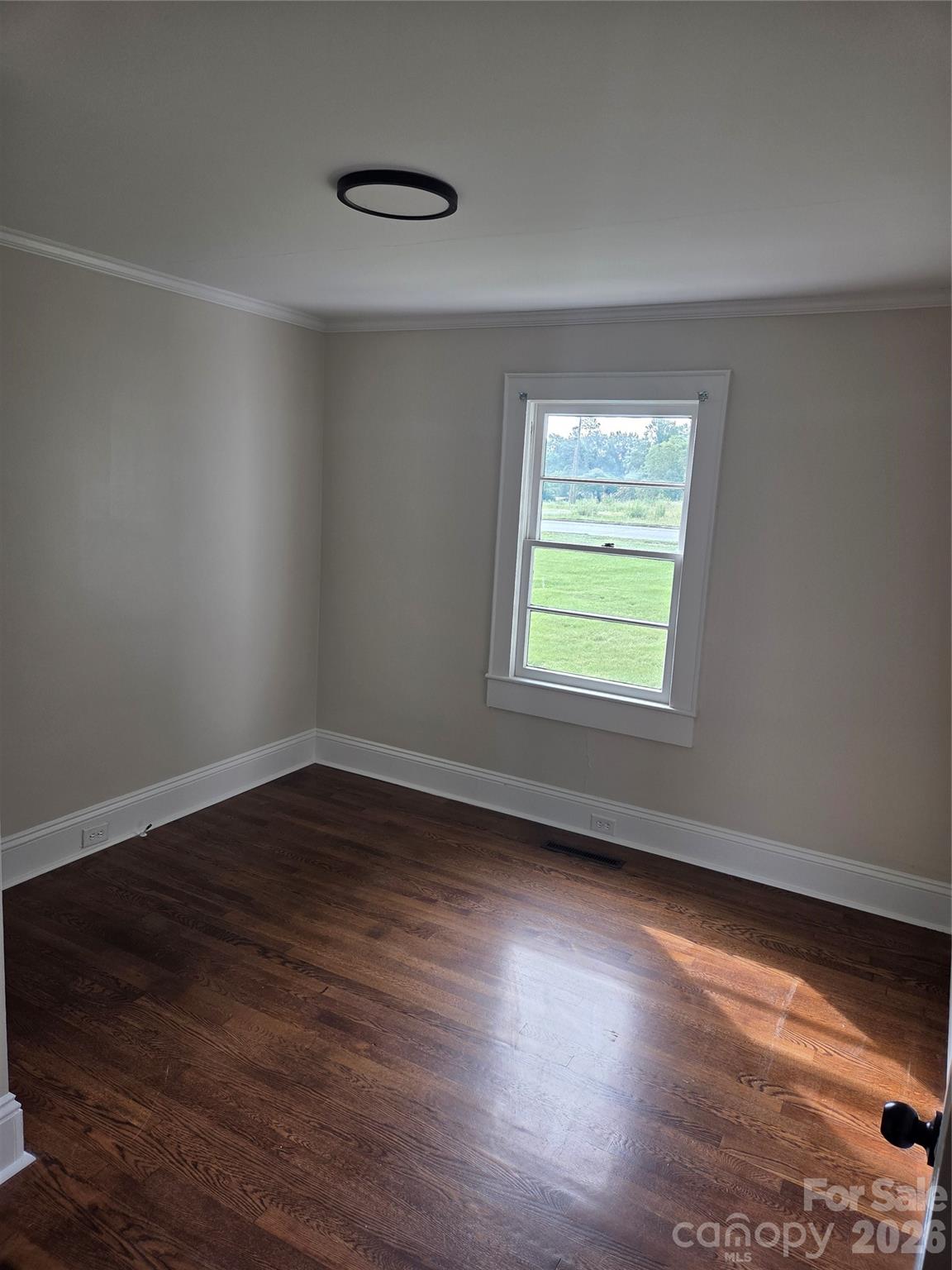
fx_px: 843
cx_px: 476
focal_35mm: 23
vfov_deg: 73.9
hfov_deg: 58.9
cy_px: 635
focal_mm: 5.4
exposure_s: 1/180
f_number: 1.8
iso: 64
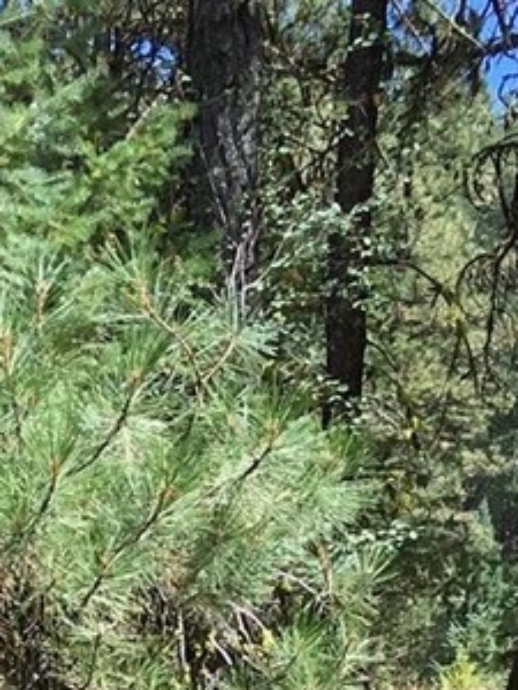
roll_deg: -2.5
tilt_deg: -13.0
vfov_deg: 12.0
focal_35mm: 139
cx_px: -113
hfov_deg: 10.5
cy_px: 1530
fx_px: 2773
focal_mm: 4.15
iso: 25
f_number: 2.2
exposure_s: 1/582
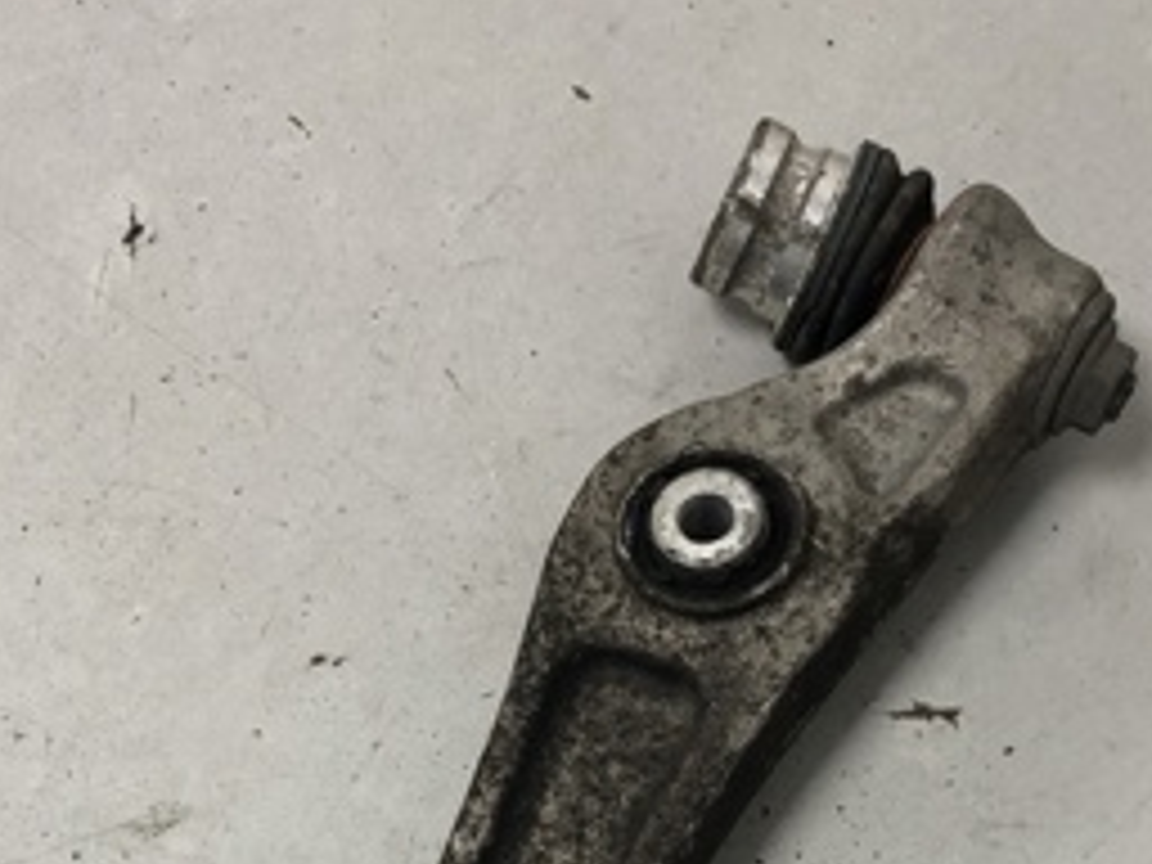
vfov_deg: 20.2
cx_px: 612
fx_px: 2330
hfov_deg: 27.8
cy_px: 909
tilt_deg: -71.2
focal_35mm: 70
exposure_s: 1/33
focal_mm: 4
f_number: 1.8
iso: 40
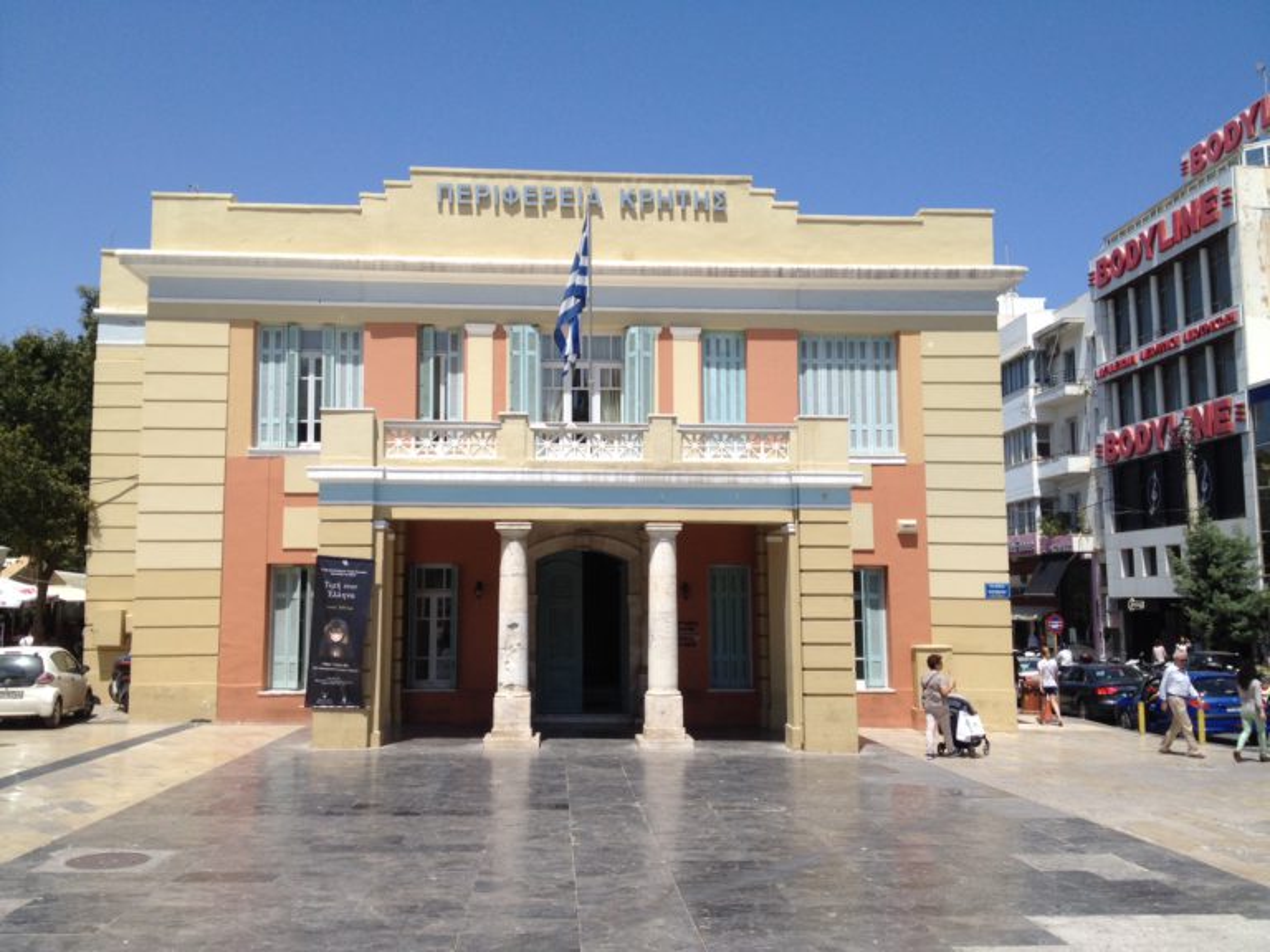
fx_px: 1284
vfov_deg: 40.7
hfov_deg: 52.6
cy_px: 476
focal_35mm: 35
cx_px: 635
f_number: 2.4
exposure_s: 1/2208
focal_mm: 4.28
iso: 50
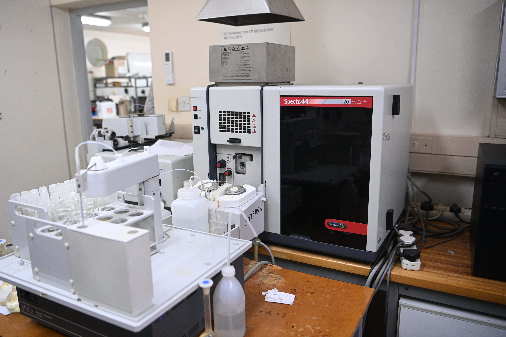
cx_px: 253
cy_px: 168
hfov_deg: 61.9
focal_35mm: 30
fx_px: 422
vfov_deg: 43.6
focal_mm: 30
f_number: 3.2
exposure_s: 1/250
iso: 1600
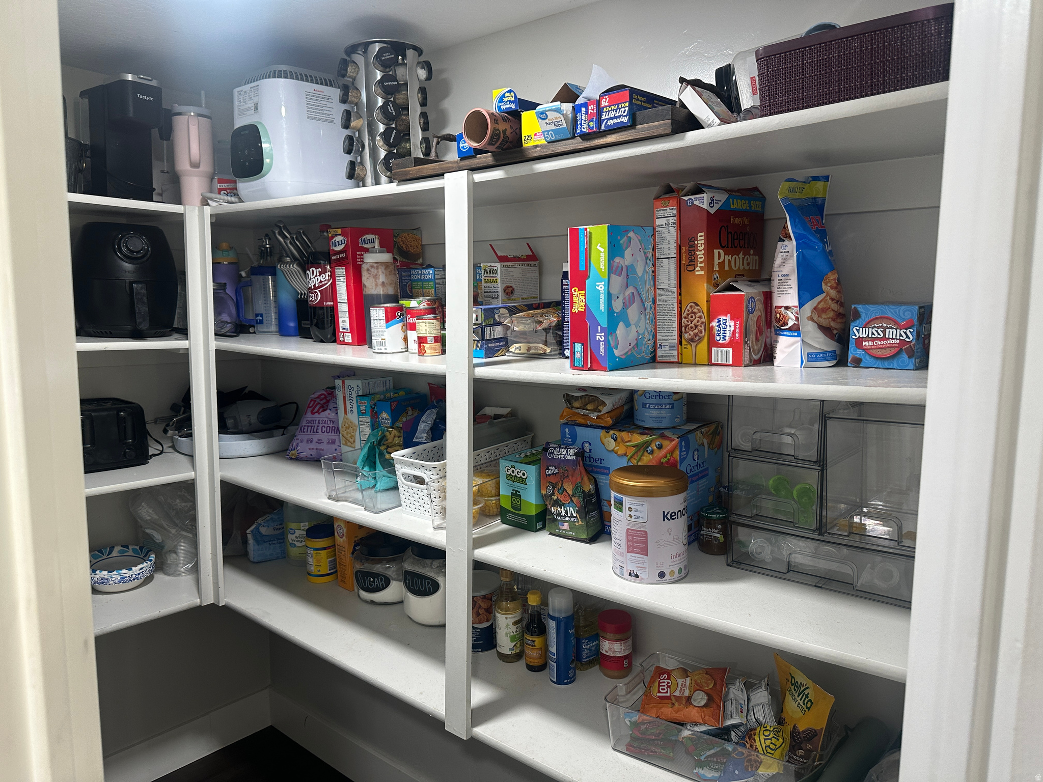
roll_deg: -1.4
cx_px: 522
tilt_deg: -7.5
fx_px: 723
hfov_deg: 71.6
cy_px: 391
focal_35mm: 24
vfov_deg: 56.8
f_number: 1.78
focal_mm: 6.86
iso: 125
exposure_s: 1/60
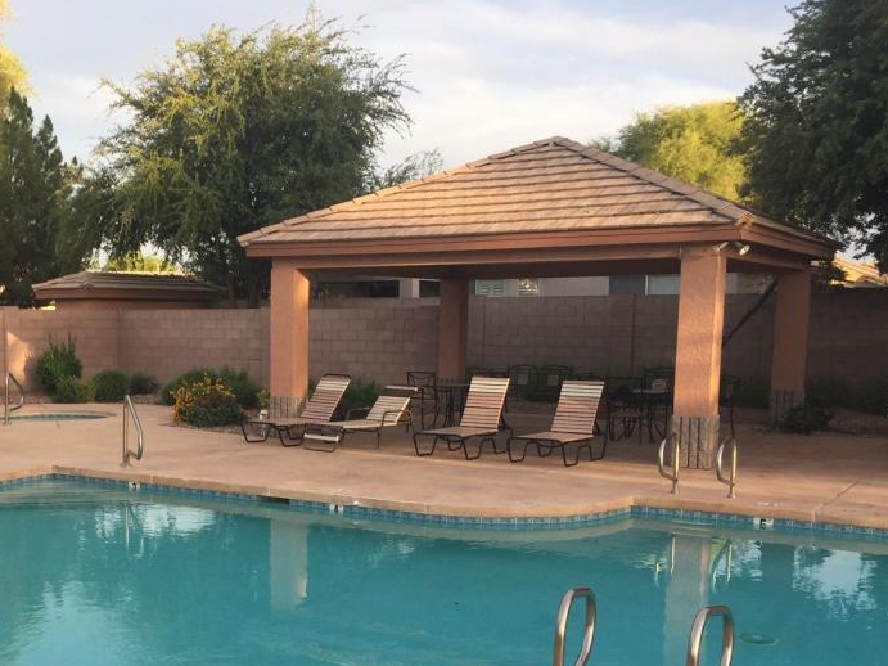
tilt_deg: -8.0
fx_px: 1103
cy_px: 458
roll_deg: -0.7
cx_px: 239
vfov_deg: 33.2
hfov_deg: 42.7
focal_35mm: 43
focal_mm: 4.15
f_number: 2.2
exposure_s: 1/329
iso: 32
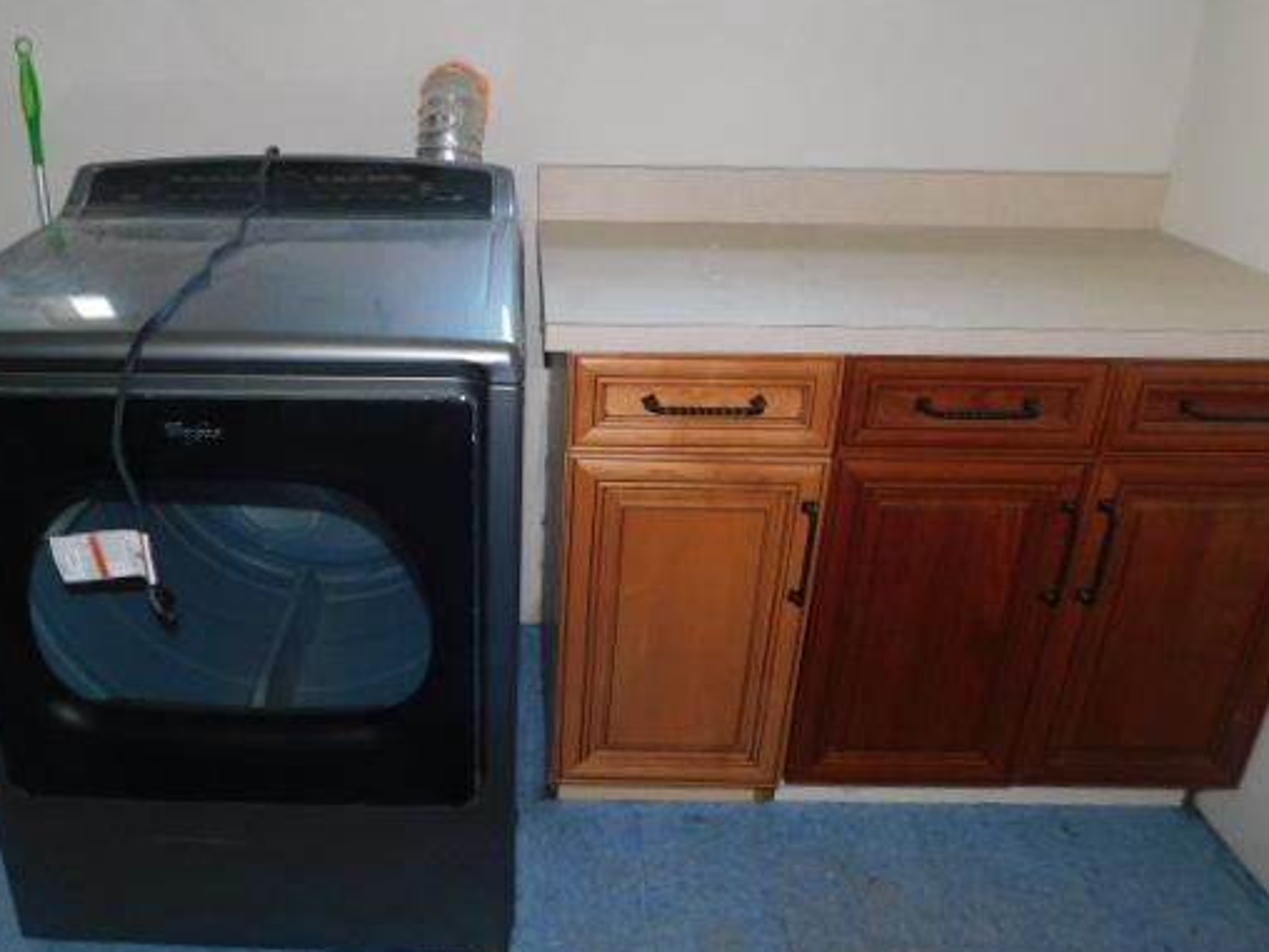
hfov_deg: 60.9
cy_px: 425
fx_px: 1063
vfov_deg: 48.1
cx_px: 485
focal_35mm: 29
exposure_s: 1/30
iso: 200
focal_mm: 4
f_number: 3
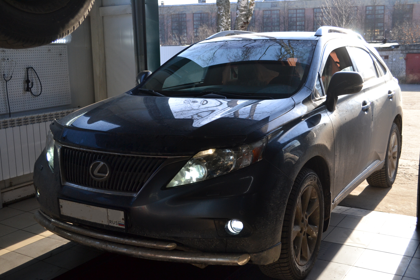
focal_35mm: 42
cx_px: 210
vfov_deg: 31.9
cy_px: 140
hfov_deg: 46.4
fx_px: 490
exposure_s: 1/500
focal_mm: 28
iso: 450
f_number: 4.5
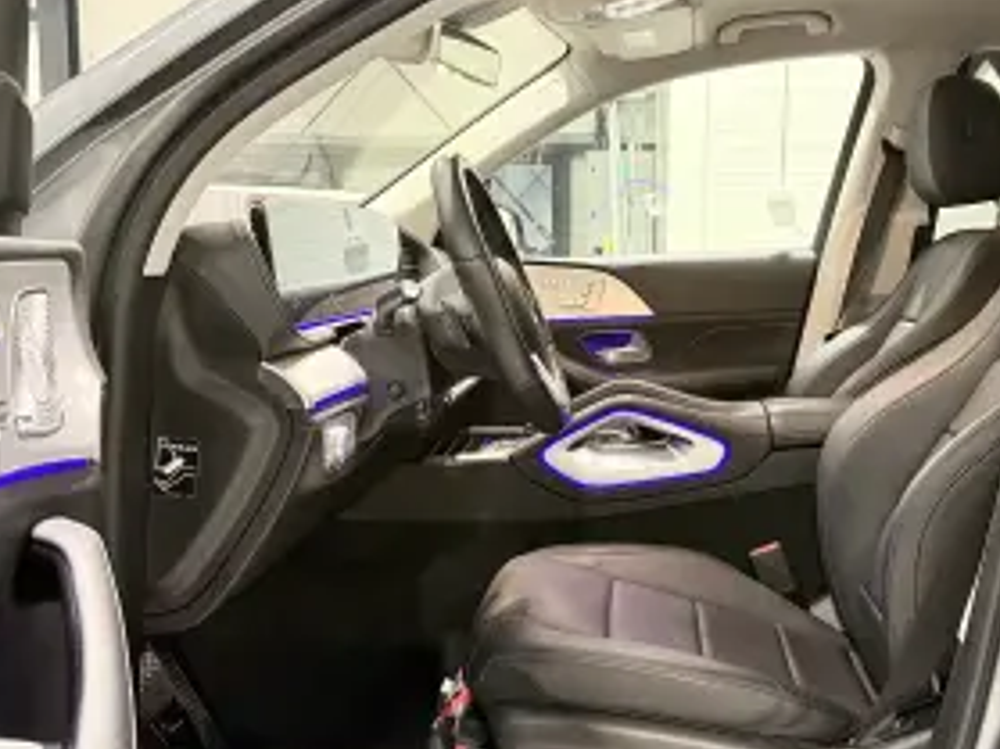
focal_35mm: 31
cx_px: 602
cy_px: 405
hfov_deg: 57.9
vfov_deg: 45.4
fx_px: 895
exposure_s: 1/50
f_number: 1.78
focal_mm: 6.76
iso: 640
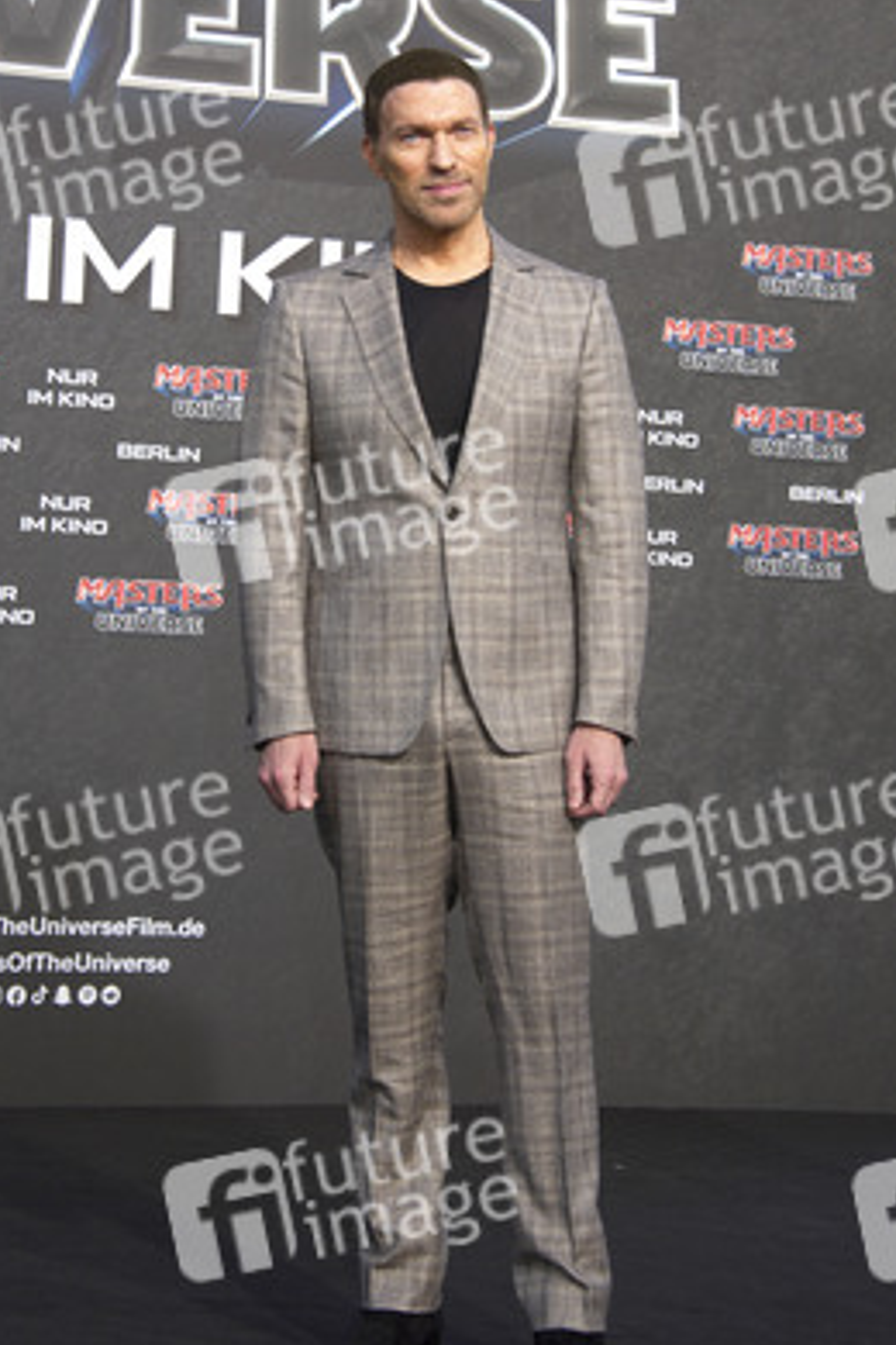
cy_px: 683
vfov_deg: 24.2
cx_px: 441
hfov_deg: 16.3
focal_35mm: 84
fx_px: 3136
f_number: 6.3
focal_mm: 82
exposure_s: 1/250
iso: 320
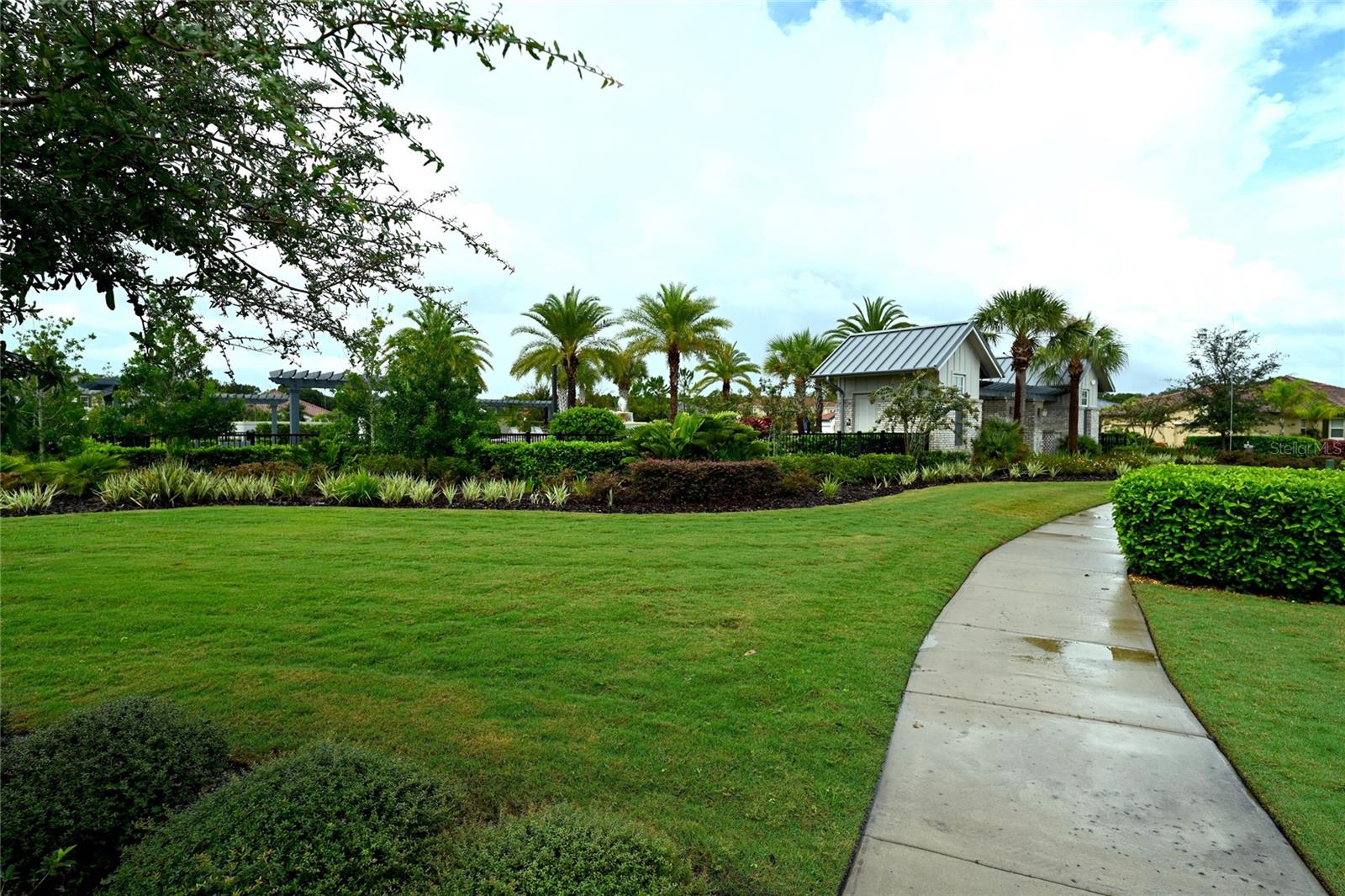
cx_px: 672
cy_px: 448
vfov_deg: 64.5
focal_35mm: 19
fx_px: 710
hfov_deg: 86.9
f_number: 6.3
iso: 100
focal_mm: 19
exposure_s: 1/320
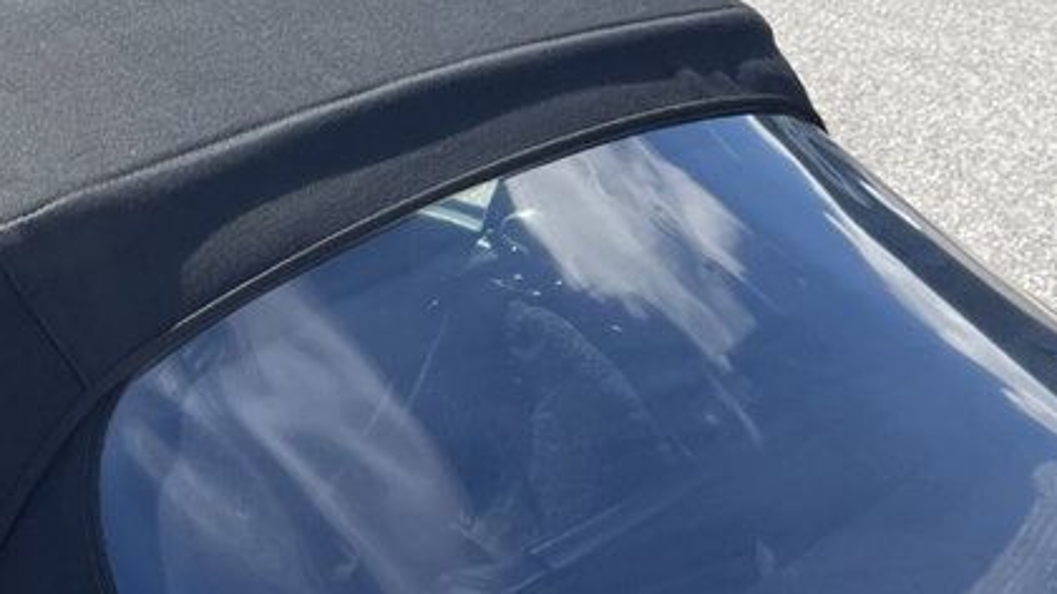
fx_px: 1933
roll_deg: -1.9
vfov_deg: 17.4
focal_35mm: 69
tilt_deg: -23.6
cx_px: 159
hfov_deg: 29.6
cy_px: 355
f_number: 1.6
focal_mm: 5.1
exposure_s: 1/1458
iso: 50
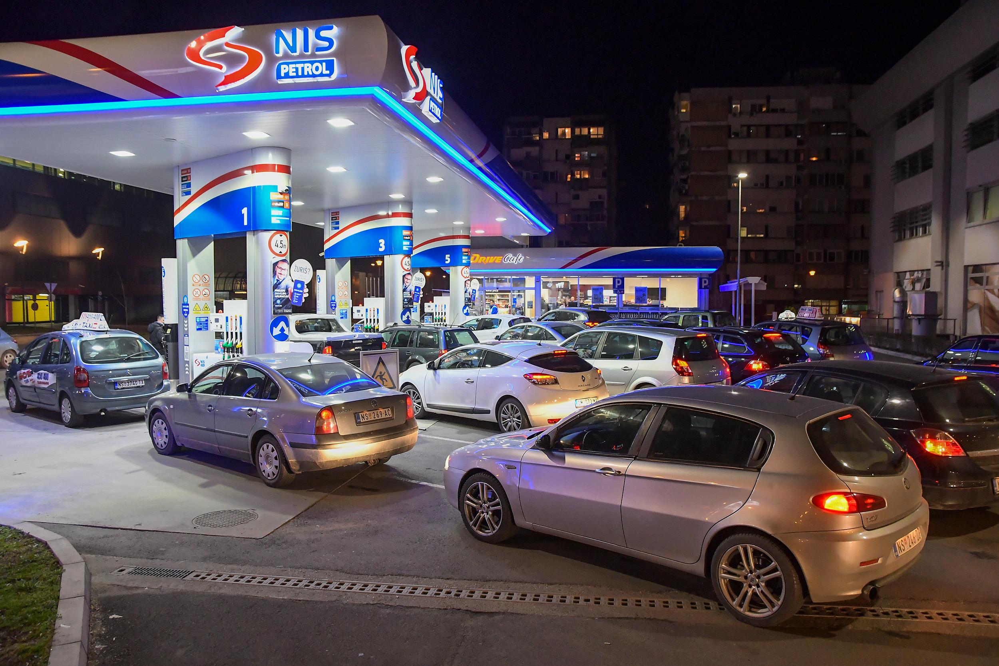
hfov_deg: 71.5
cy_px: 333
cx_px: 500
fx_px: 694
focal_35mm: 25
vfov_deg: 51.3
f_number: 4
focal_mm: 17
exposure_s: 1/125
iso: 3200
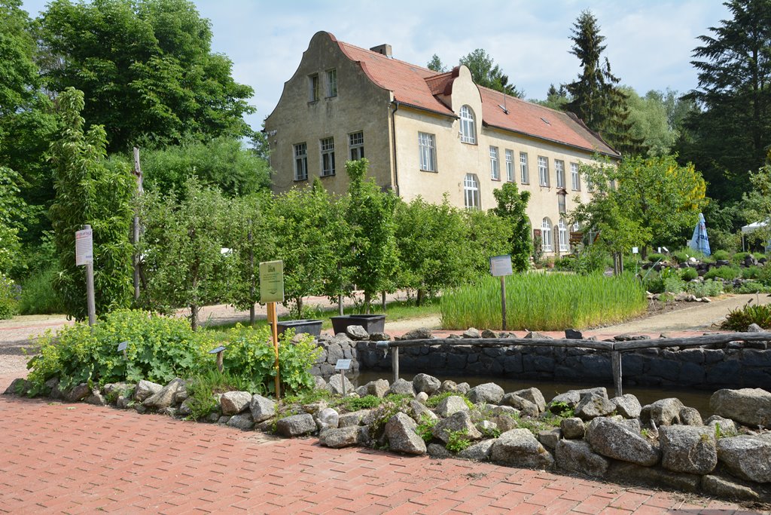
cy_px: 258
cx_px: 386
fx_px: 707
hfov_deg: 57.2
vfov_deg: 40.0
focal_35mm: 33
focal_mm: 22
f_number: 8
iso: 125
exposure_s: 1/250
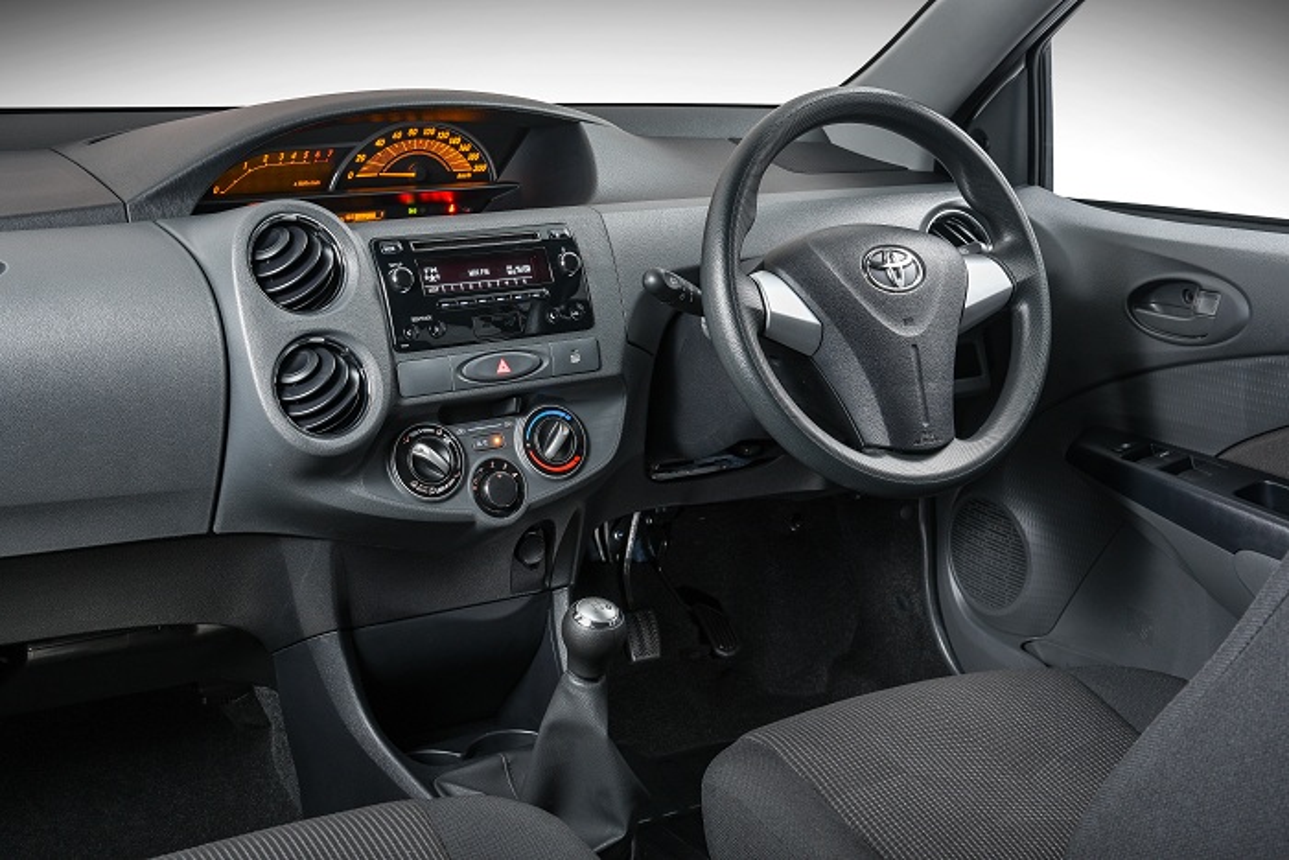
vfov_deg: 28.1
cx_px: 644
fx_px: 1719
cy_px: 430
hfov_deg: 41.1
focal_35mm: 48
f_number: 10
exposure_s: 1.3
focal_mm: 48
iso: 320
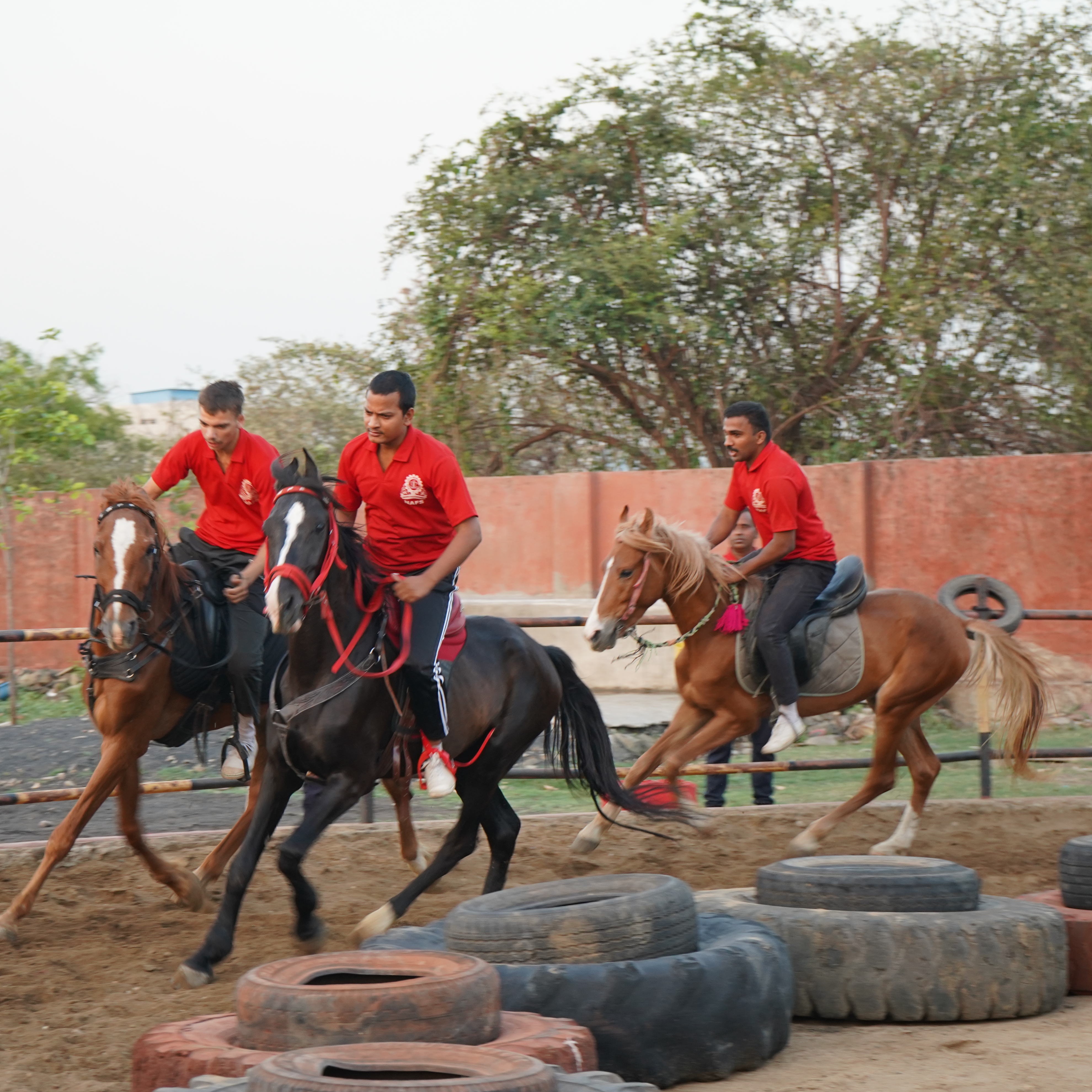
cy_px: 550
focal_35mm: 85
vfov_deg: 20.4
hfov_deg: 20.4
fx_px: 3034
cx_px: 452
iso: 1000
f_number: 5.6
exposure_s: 1/100
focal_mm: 66
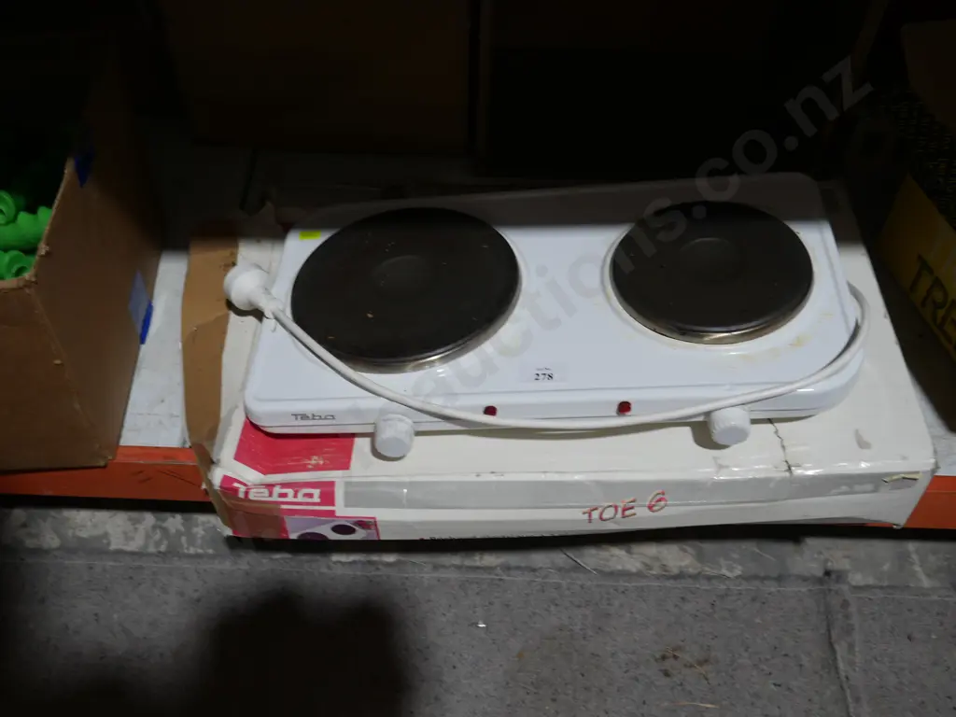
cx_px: 478
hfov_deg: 51.4
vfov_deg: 39.7
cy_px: 358
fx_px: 994
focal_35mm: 36
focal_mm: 18
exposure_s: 1/60
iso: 200
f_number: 4
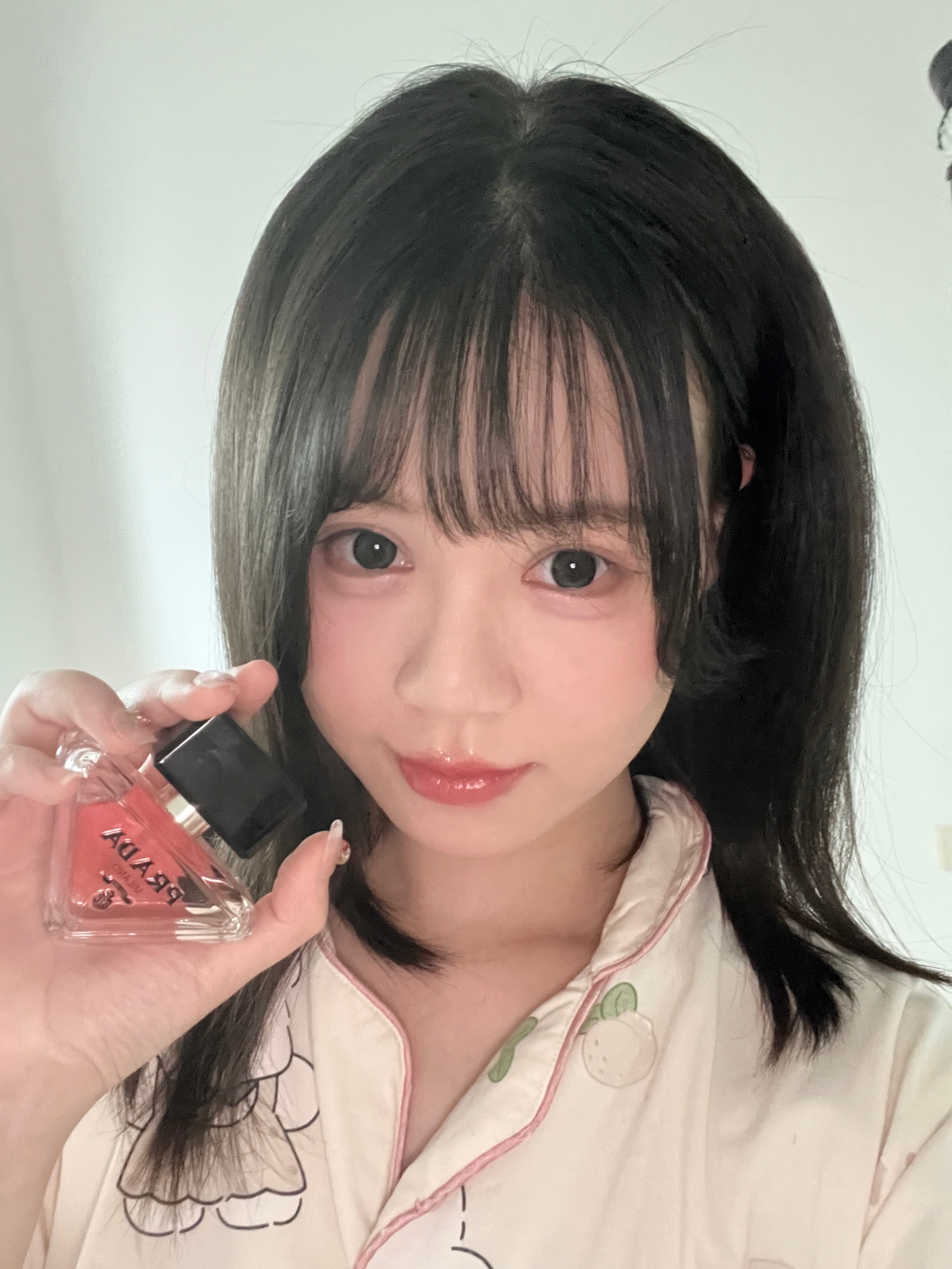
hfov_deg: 46.8
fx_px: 1100
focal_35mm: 30
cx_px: 476
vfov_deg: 60.0
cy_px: 634
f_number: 2.2
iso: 1250
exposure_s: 1/15
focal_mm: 2.71
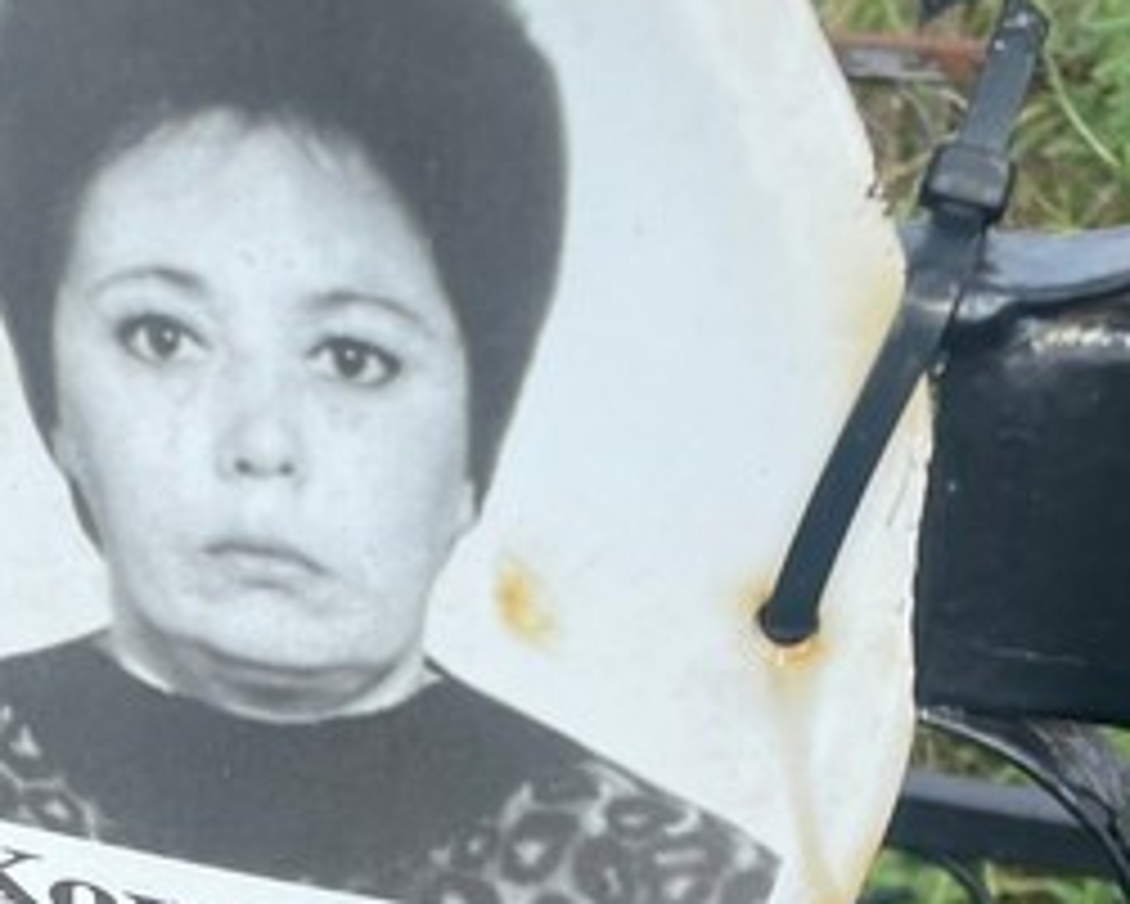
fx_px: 2710
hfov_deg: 23.2
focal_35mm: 81
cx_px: 198
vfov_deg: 18.4
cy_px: 940
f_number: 1.6
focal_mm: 4.2
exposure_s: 1/1304
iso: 32
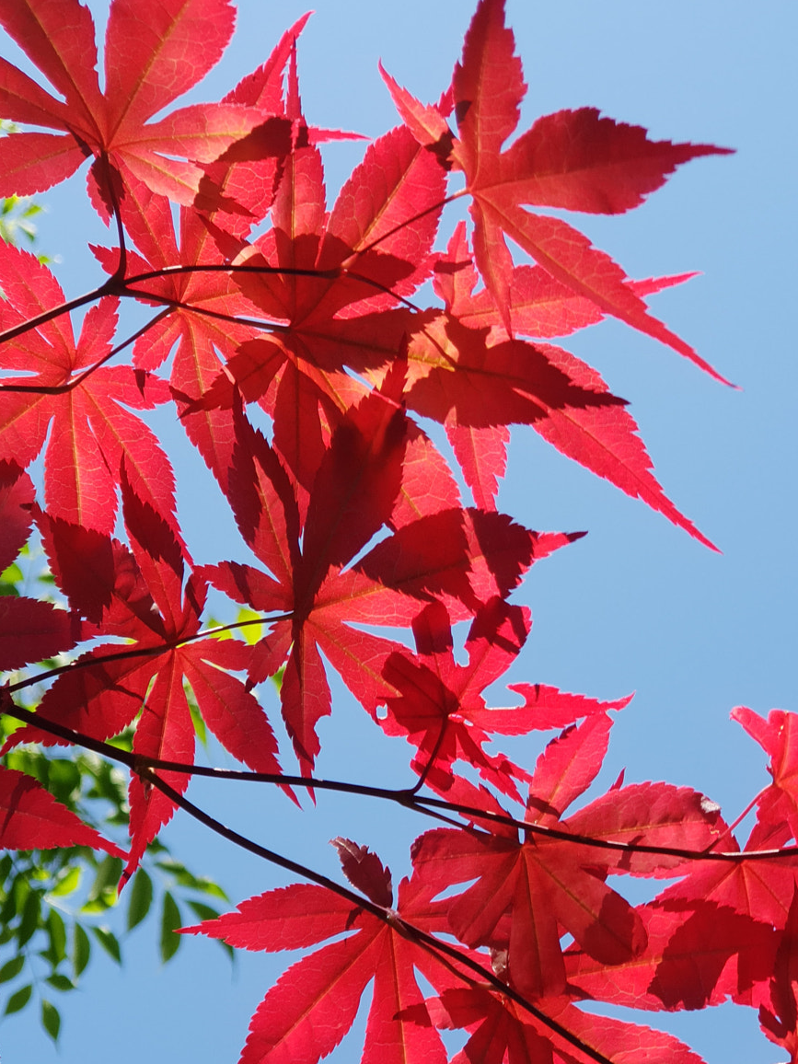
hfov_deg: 20.4
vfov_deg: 27.0
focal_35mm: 72
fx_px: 2213
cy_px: 549
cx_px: 481
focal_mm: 6
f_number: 2.4
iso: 25
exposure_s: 1/340
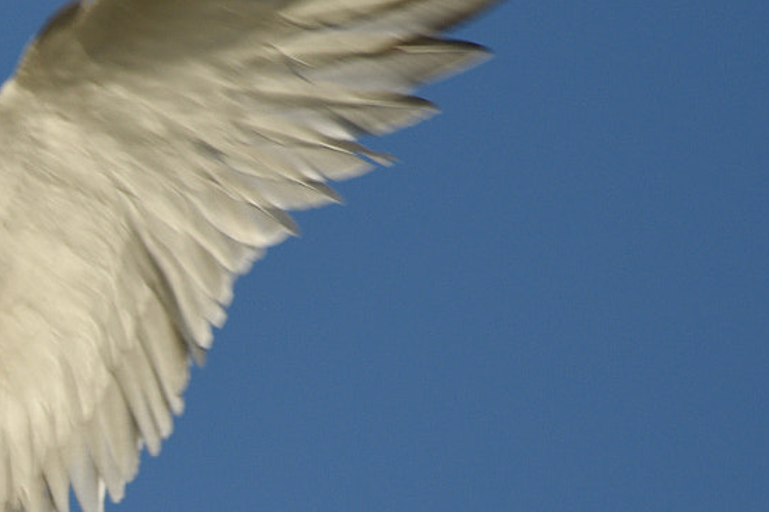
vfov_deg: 0.9
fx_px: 31121
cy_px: 285
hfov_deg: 1.4
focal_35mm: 1457
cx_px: -231
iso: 90
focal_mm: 500
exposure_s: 1/1000
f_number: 5.6
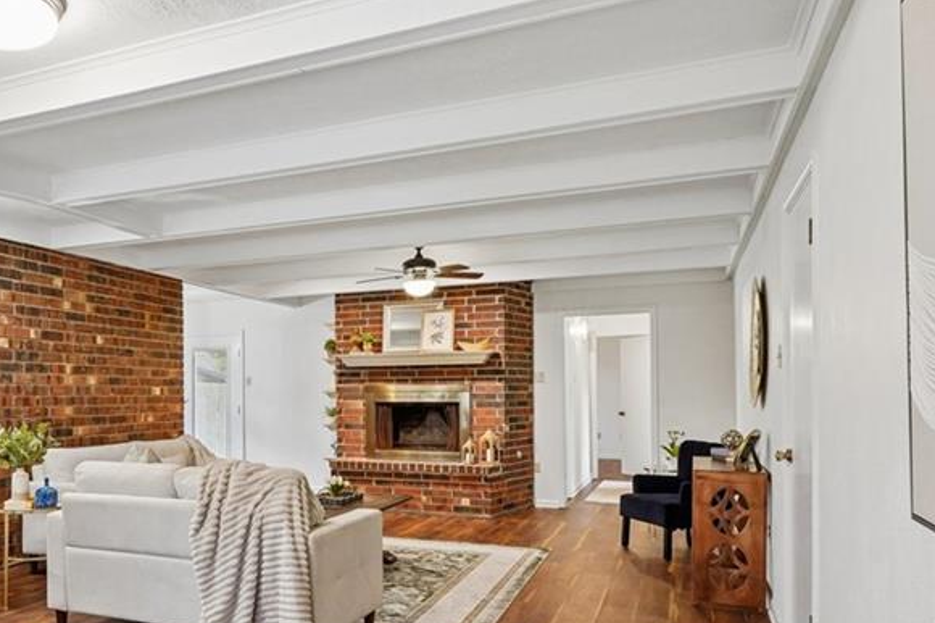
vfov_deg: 43.2
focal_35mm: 30
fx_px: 779
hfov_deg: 59.5
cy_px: 390
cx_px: 266
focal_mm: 17
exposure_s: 1/6
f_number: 11
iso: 800
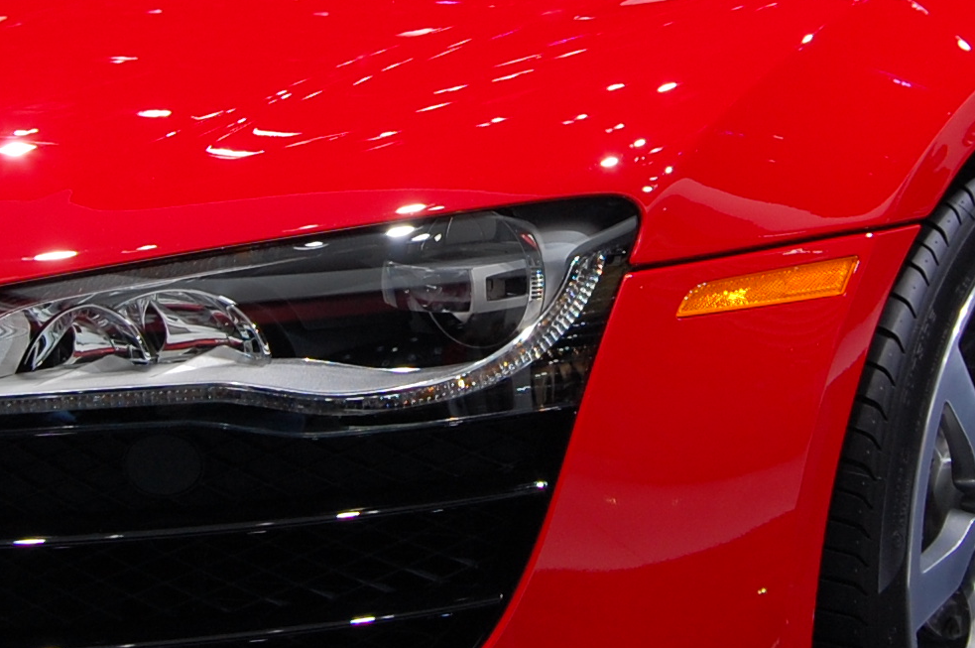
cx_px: 466
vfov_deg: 13.5
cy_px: 136
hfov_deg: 20.2
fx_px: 2732
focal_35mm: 101
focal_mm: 22
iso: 280
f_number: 5.6
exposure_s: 1/125
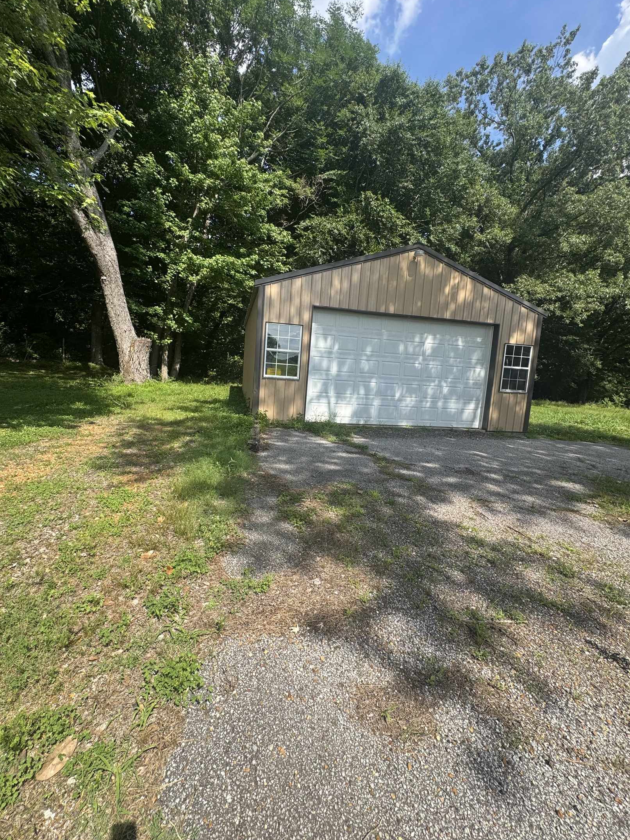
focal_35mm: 15
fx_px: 364
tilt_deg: -4.9
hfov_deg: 81.7
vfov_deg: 98.1
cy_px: 401
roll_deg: -3.9
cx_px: 300
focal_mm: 2.22
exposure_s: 1/921
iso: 50
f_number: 2.2
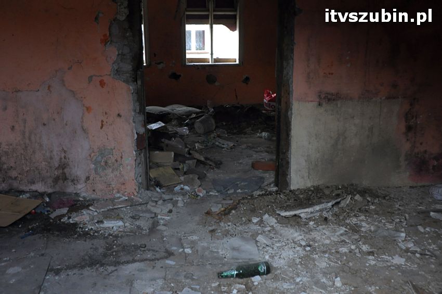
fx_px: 405
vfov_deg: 39.9
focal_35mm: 33
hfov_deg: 57.3
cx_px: 221
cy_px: 147
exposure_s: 1/200
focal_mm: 22
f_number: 7.1
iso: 1000
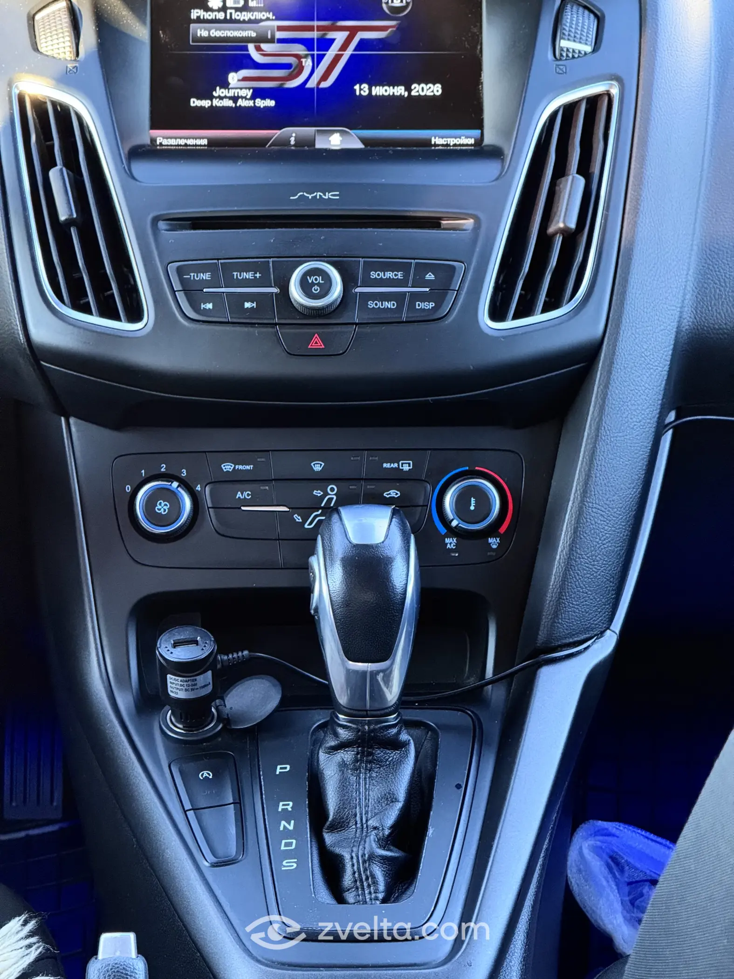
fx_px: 3393
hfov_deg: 12.3
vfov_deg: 16.4
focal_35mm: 120
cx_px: 367
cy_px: 490
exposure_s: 1/58
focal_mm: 15.66
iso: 640
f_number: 2.8
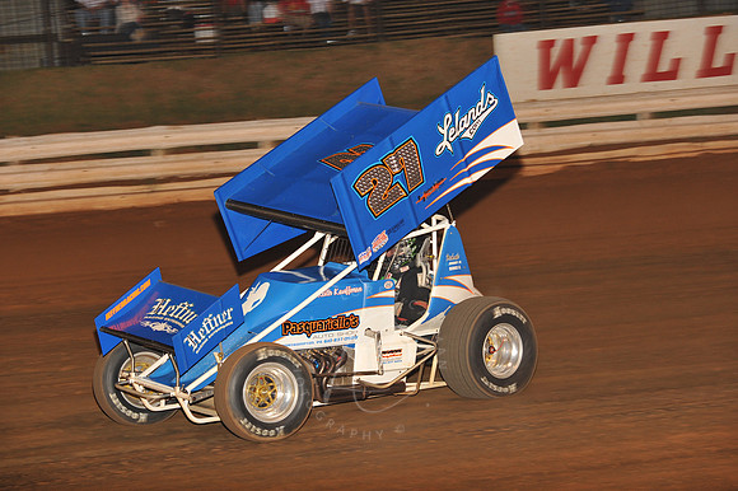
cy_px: 246
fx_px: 2295
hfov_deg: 18.3
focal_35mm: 112
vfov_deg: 12.2
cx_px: 369
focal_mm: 112
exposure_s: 1/320
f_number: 6.3
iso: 1000
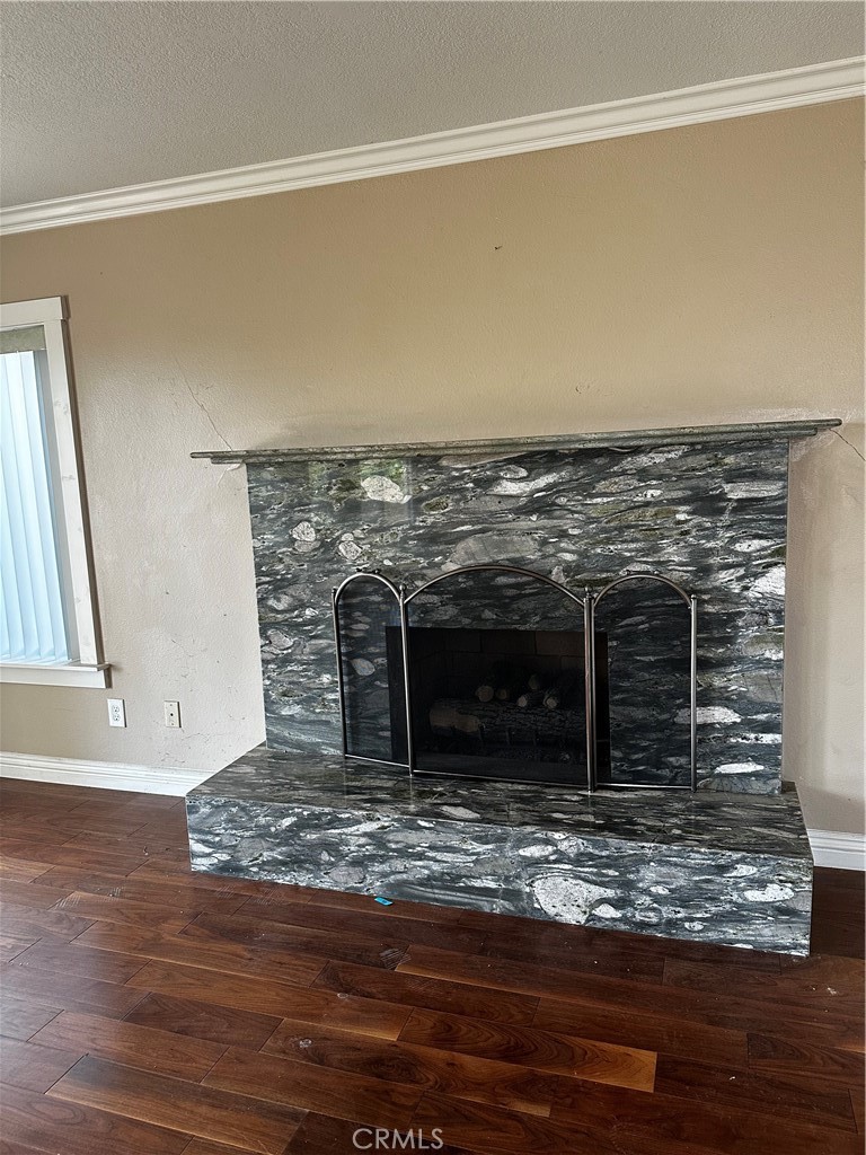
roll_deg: +1.5
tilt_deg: -8.5
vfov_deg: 71.6
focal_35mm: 24
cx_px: 433
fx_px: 801
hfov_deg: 56.8
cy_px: 578
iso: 250
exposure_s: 1/116
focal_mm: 6.86
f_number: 1.78
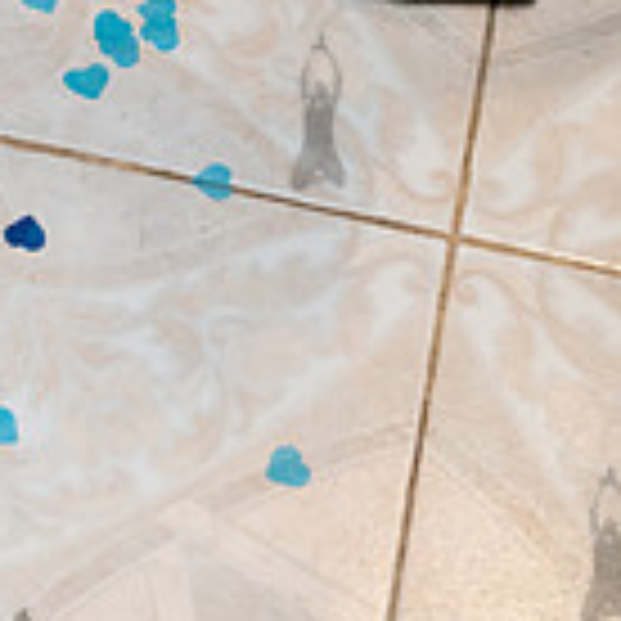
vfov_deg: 13.6
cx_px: -266
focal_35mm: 125
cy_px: -108
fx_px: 2537
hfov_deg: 13.3
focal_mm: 35
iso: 6400
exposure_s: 1/320
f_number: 4
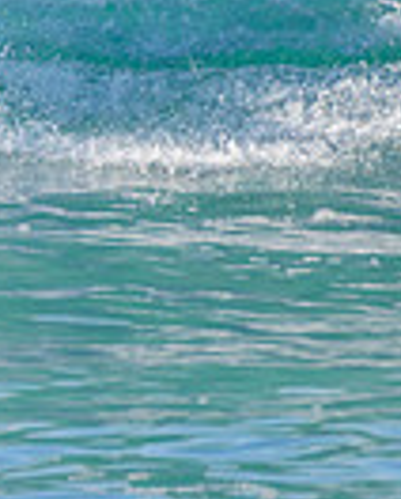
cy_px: -164
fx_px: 37432
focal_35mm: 2529
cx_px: -651
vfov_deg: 0.8
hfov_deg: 0.6
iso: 200
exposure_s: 1/2000
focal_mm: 500
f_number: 5.6
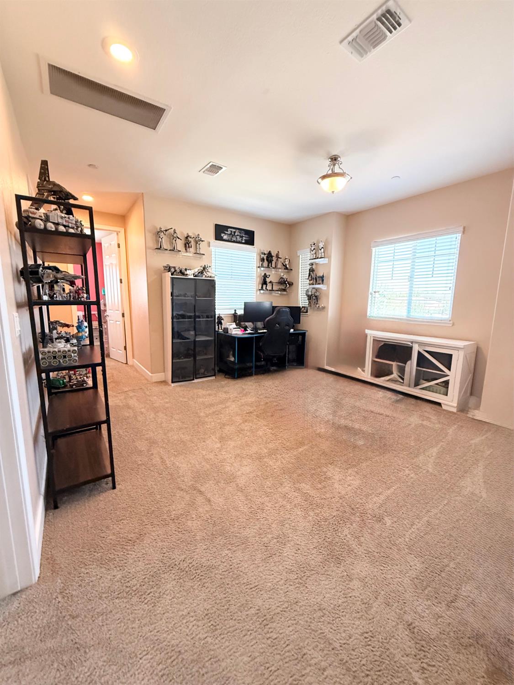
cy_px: 342
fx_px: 277
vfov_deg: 102.1
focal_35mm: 14
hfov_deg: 85.7
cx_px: 257
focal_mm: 2.22
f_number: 2.2
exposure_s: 1/120
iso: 500
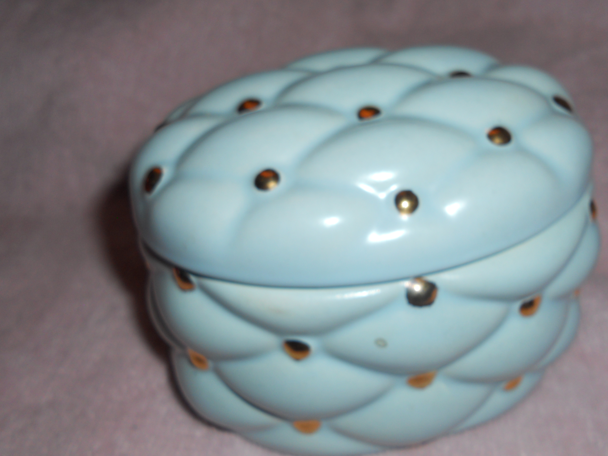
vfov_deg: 39.7
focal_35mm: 36
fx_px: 632
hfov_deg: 51.3
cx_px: 328
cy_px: 235
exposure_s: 1/25
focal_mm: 5.8
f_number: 8.8
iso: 80
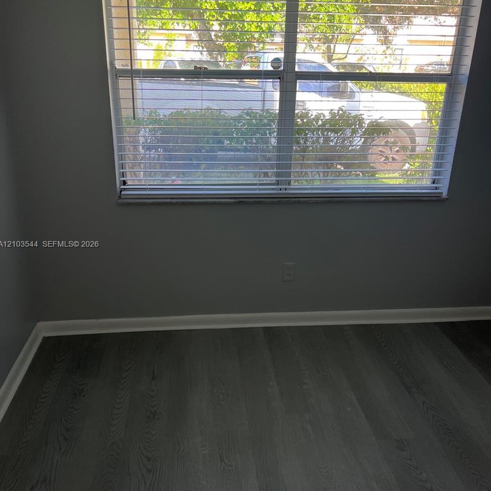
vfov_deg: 52.5
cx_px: 245
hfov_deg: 52.5
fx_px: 497
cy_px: 245
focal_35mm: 31
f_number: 1.5
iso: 40
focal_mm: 5.7
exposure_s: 1/121
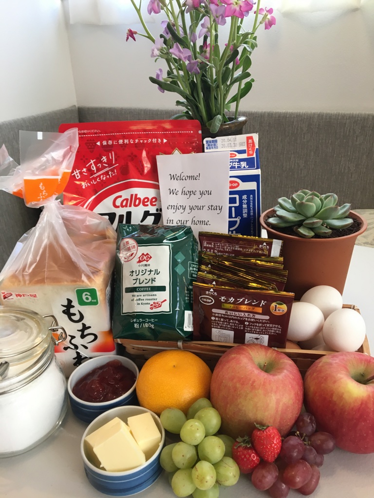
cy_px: 249
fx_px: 418
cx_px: 187
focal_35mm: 29
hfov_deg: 48.2
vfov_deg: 61.7
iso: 64
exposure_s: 1/30
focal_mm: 4.15
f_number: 2.2
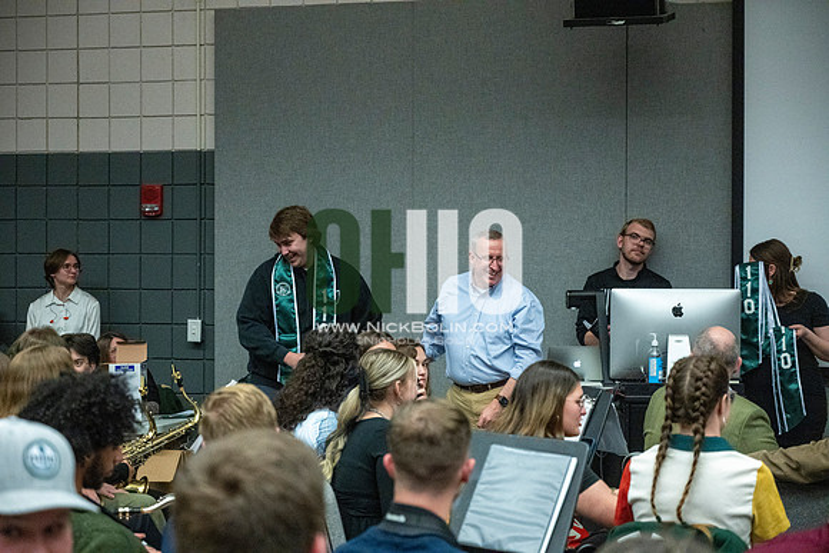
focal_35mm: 70
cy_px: 276
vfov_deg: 19.5
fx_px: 1612
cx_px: 414
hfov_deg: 28.8
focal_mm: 70
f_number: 4
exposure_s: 1/500
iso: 10000
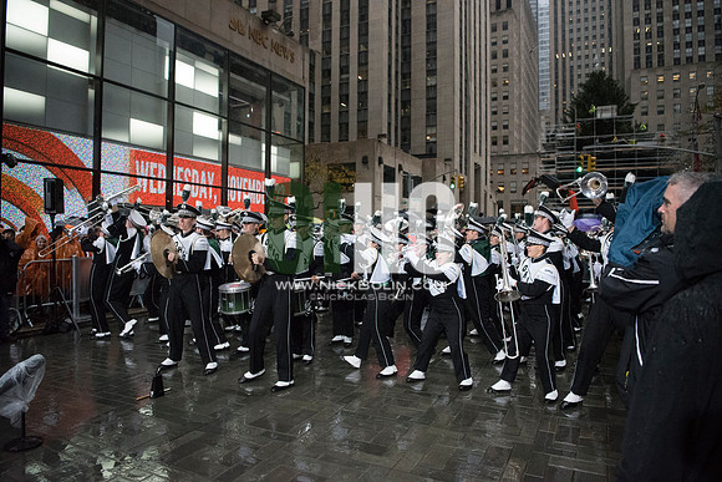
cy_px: 241
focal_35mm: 24
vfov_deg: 53.2
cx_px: 361
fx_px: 481
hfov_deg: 73.7
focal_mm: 24
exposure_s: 1/4000
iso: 10000
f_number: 2.8
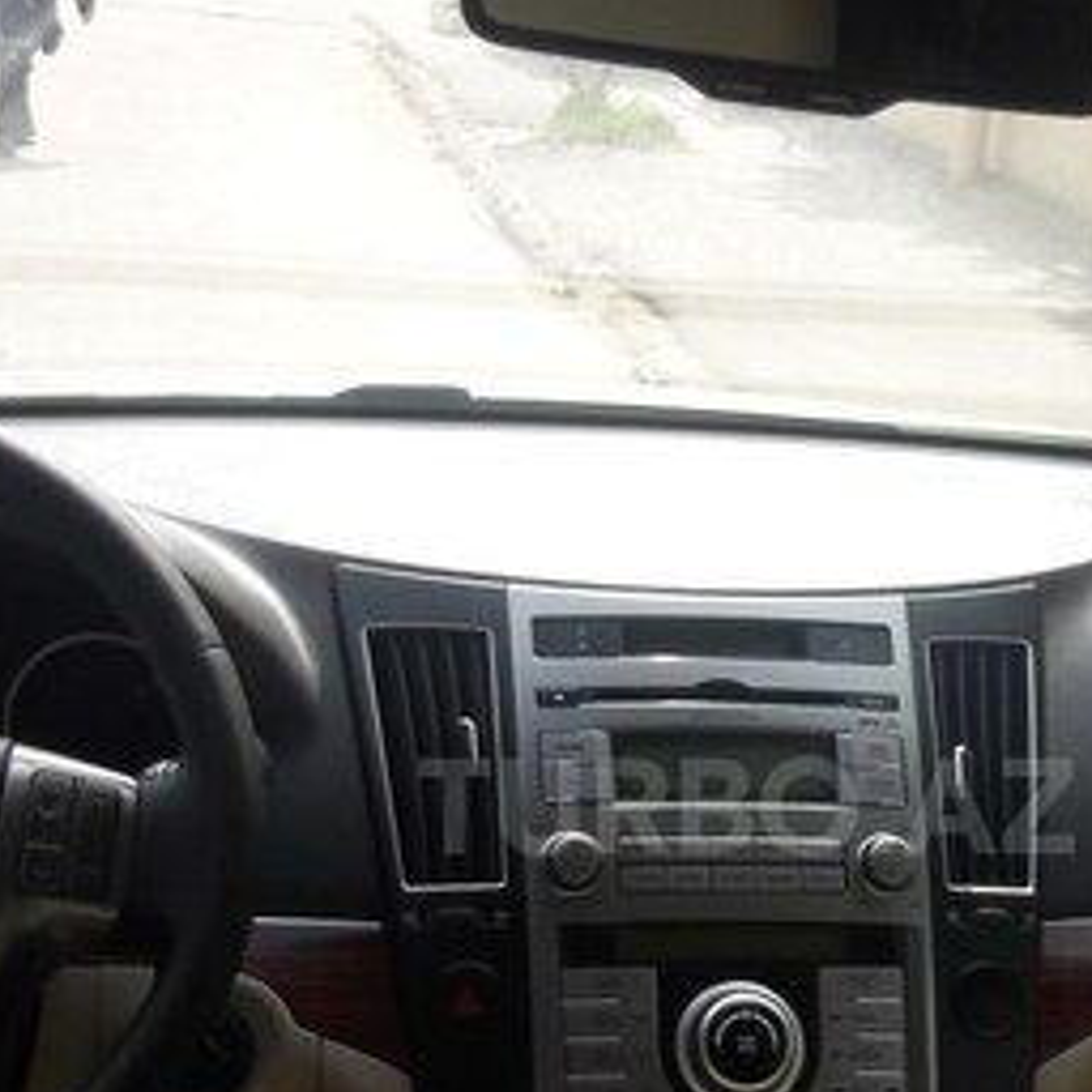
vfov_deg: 34.7
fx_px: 1713
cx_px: 746
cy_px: 806
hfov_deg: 34.9
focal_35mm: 48
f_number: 1.9
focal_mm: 3.7
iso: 40
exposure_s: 1/400
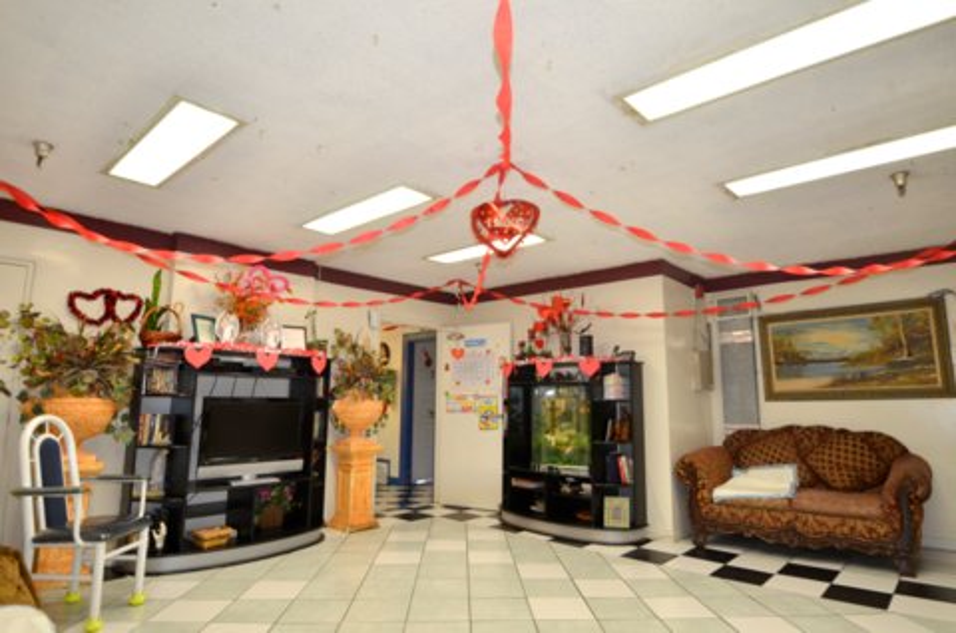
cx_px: 478
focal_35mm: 20
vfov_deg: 63.0
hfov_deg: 85.5
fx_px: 517
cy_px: 316
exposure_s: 1/60
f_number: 3.8
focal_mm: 13
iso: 800
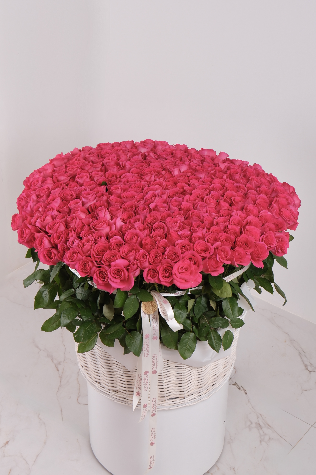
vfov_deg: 49.6
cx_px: 158
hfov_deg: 34.2
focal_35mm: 39
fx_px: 514
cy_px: 238
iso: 160
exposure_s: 1/125
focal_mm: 26.2
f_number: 7.1
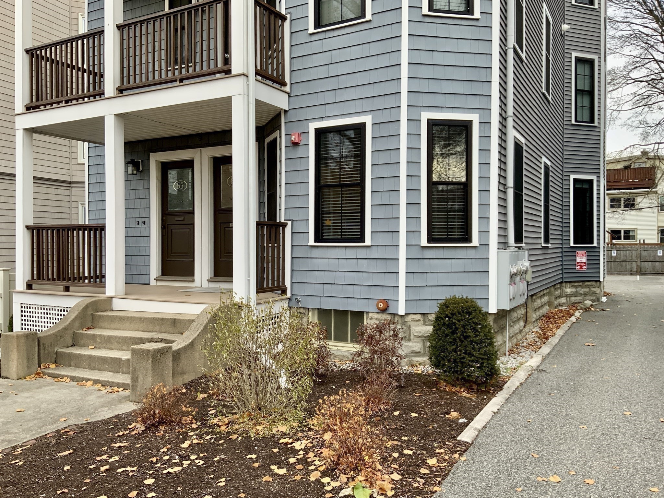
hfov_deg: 61.7
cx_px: 332
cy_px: 249
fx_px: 556
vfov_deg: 48.2
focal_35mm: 29
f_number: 1.8
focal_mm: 3
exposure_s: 1/183
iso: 16
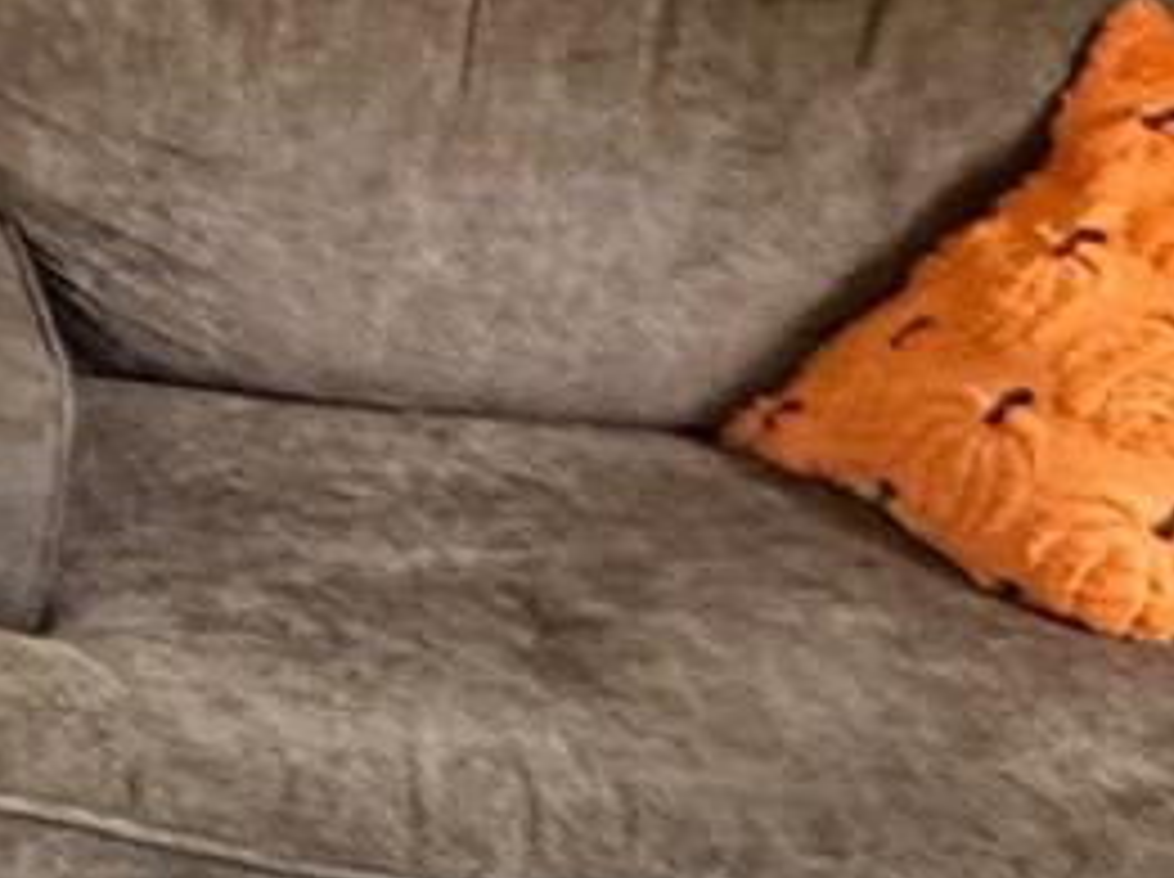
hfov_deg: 15.3
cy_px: 423
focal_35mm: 110
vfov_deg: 13.4
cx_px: -981
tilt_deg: -20.4
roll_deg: -1.7
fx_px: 3726
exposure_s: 1/40
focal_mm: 2.22
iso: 1000
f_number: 2.2
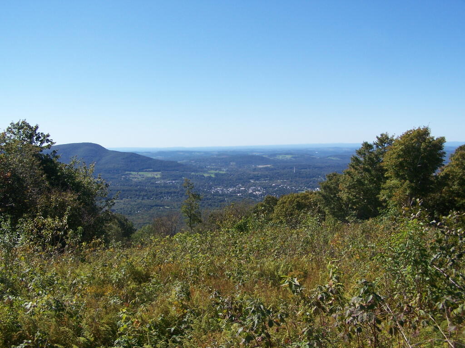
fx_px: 510
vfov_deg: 37.7
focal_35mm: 38
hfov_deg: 49.0
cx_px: 232
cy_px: 174
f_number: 4
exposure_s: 1/800
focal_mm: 6.3
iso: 80
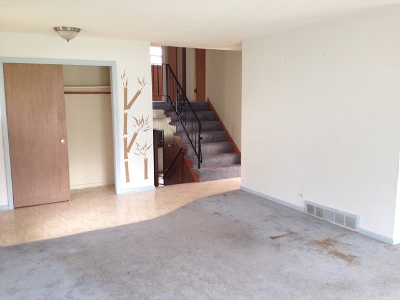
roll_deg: +0.4
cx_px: 200
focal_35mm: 33
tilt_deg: -9.2
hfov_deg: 55.4
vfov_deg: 42.9
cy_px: 150
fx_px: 381
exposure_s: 1/20
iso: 100
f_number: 2.4
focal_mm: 4.12
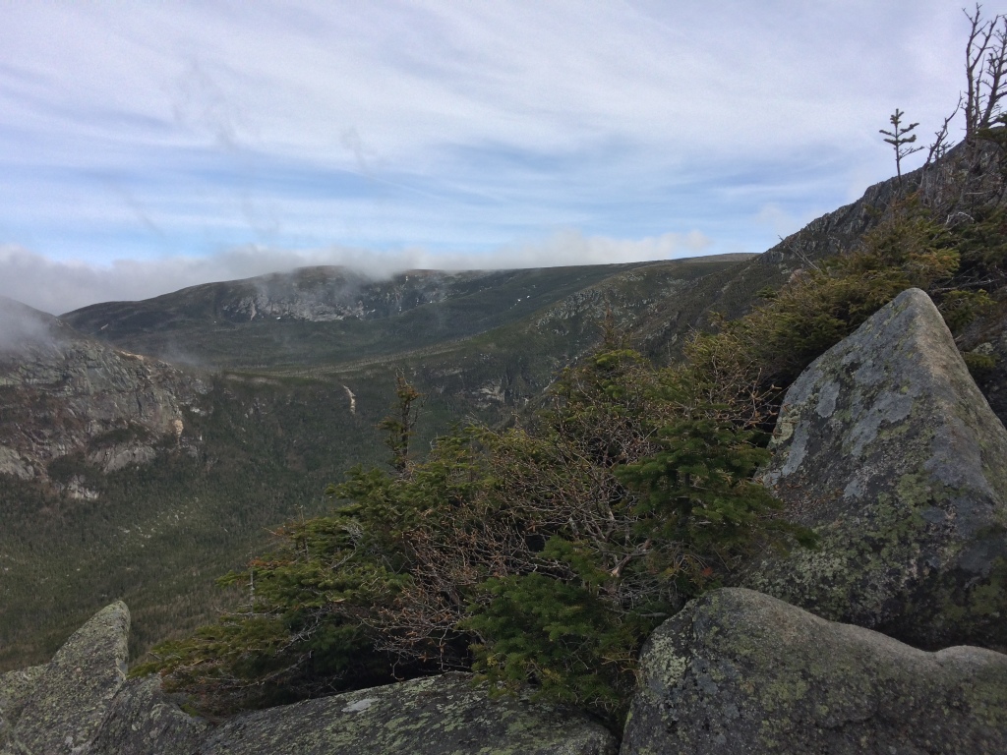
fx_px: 844
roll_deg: -1.5
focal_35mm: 29
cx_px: 504
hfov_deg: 61.7
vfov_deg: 48.2
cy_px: 378
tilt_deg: -5.6
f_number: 2.2
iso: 32
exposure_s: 1/3425
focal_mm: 4.15
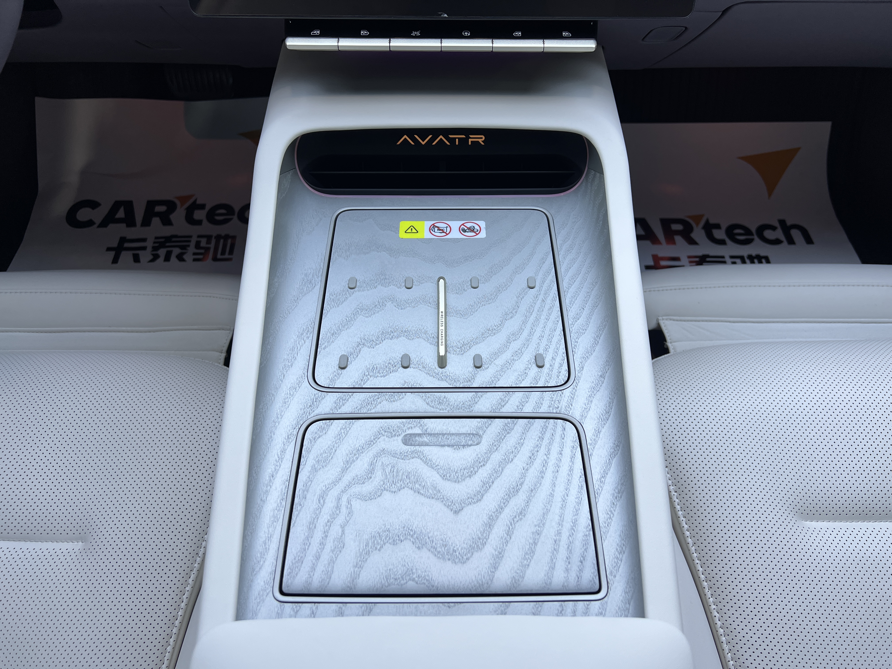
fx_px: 670
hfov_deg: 67.3
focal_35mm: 26
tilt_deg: -54.5
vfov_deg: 53.1
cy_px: 334
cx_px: 446
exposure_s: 1/100
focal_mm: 5.7
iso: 50
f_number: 1.5
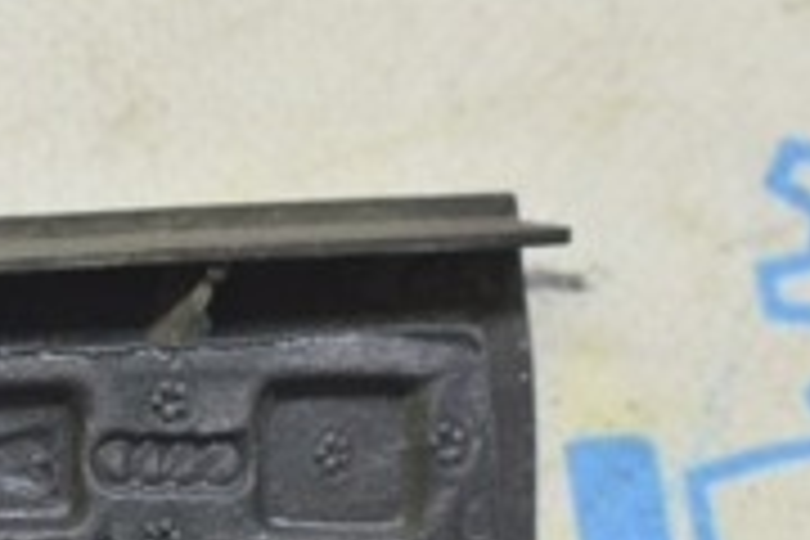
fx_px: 4792
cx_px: -117
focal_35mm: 213
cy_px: 367
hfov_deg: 9.5
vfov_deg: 6.4
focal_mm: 40
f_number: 5.6
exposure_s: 1/20
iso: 400
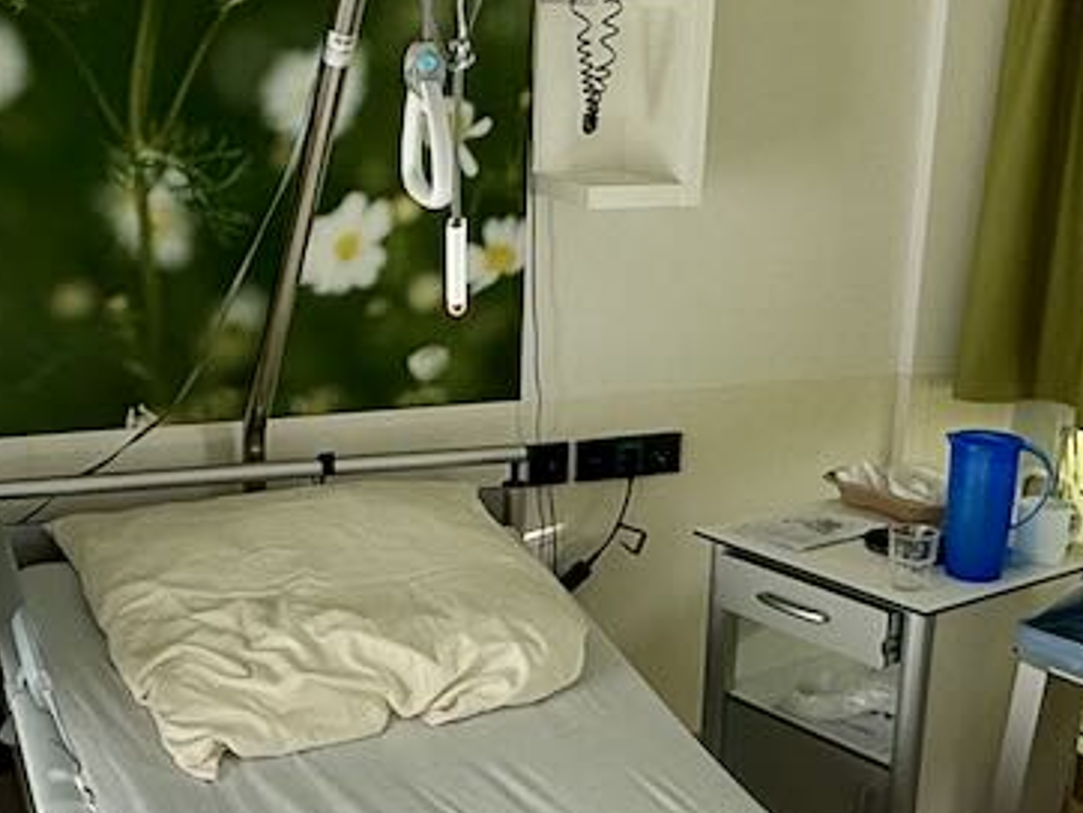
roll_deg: -1.4
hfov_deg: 33.2
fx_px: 1816
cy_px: 554
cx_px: 500
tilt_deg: -17.4
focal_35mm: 58
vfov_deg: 25.1
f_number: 2.2
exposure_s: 1/216
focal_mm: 2.22
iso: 64
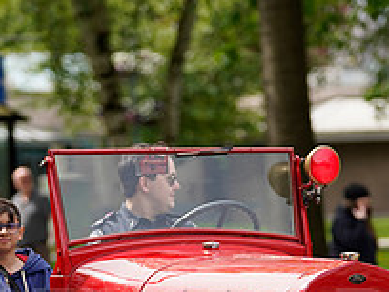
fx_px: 3596
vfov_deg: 4.6
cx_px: 198
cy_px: 302
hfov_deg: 6.2
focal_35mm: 320
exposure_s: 1/400
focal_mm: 117
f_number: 2.8
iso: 160
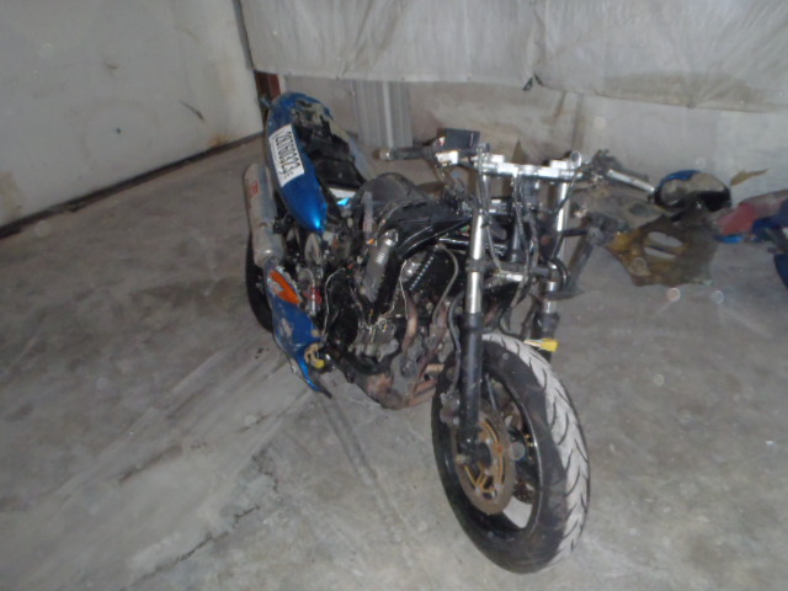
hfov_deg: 63.4
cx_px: 394
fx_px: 637
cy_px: 296
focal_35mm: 28
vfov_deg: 49.7
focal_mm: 5
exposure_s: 1/30
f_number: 3.5
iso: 400
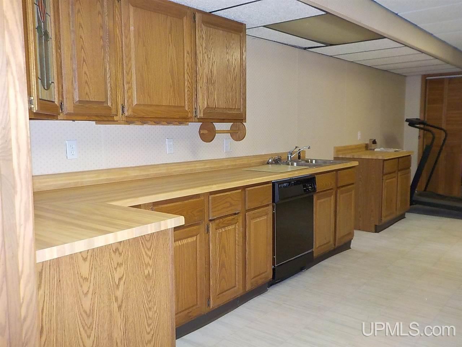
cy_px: 174
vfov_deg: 46.8
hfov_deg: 60.0
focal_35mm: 30
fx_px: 400
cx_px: 231
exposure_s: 1/30
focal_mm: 4.1
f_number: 3.3
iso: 280
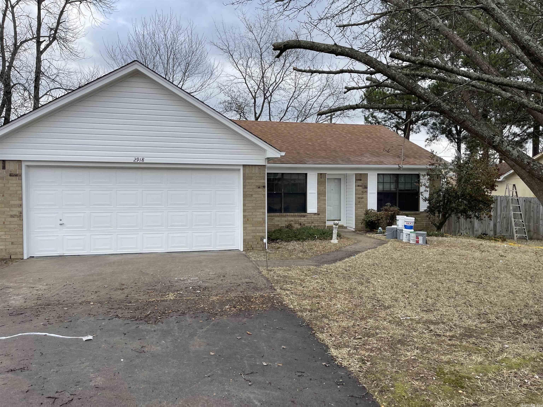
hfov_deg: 67.3
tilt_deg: -4.1
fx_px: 408
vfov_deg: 53.1
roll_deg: -0.5
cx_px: 272
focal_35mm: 26
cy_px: 204
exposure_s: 1/1534
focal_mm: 5.1
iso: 32
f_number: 1.6
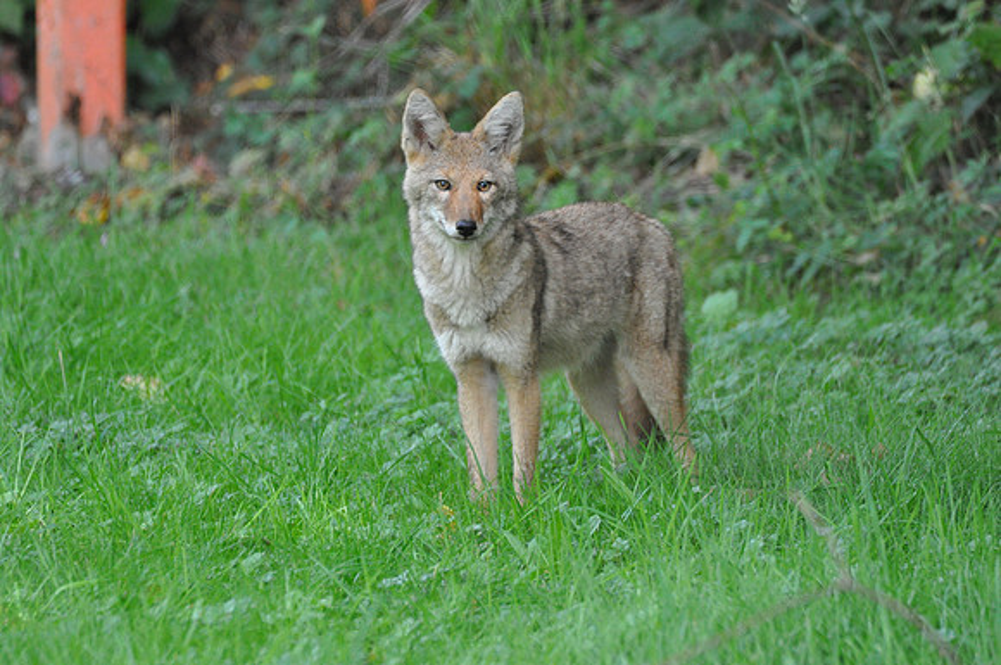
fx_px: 24990
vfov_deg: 1.5
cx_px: 500
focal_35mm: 900
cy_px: 332
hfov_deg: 2.3
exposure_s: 1/320
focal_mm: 600
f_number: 6.3
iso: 1600
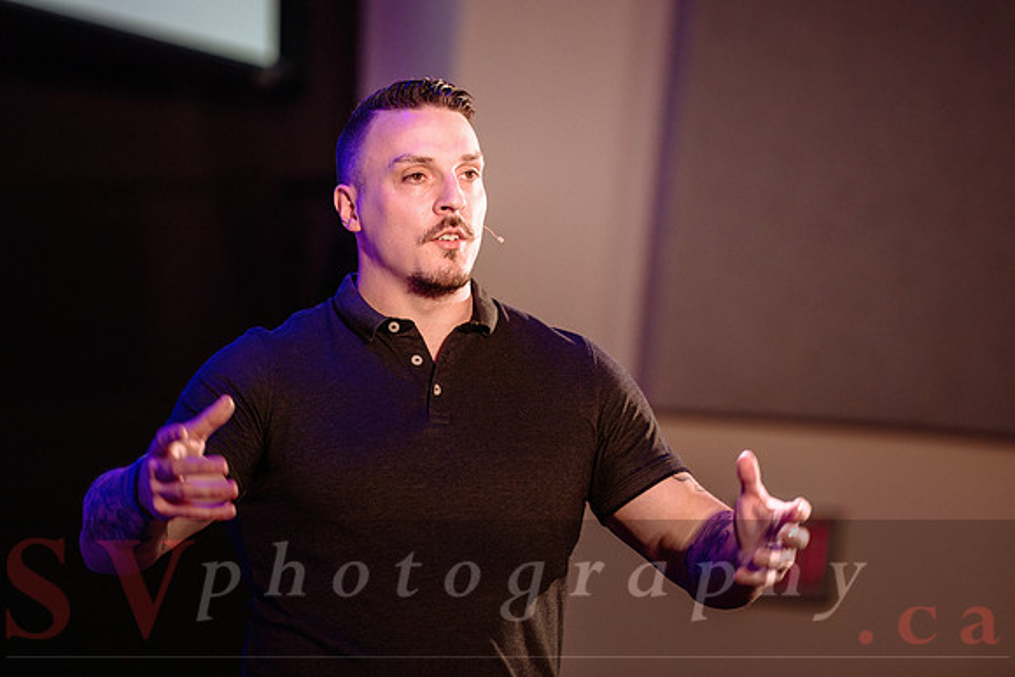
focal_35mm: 234
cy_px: 281
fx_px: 6592
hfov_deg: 8.8
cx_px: 593
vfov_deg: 5.9
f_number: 3.2
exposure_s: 1/250
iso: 1600
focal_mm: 200
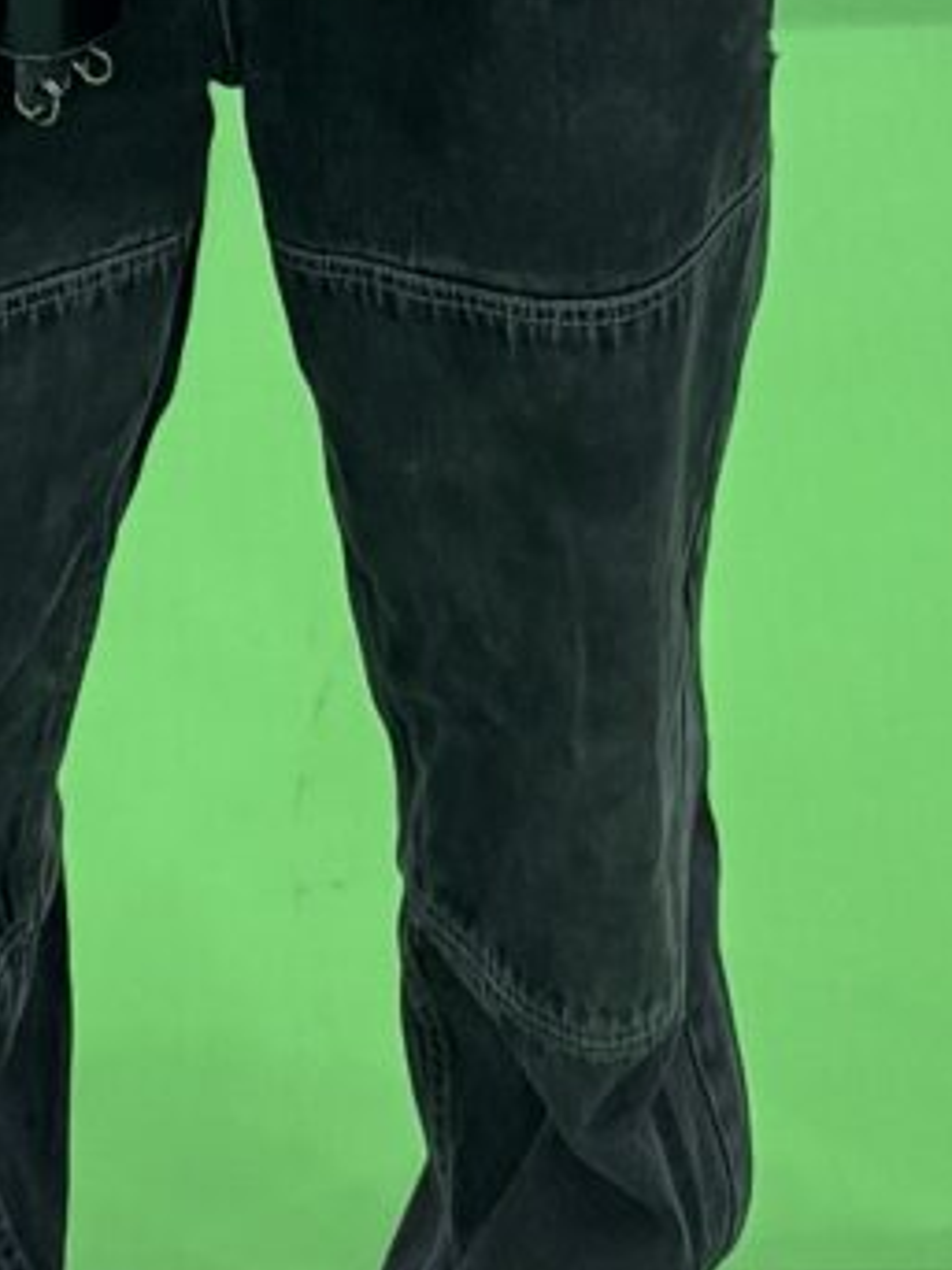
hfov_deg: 7.6
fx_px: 7118
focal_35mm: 194
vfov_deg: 9.4
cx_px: 319
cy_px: -1451
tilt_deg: -8.1
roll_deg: -1.2
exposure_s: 1/50
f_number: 1.6
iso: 125
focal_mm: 5.96
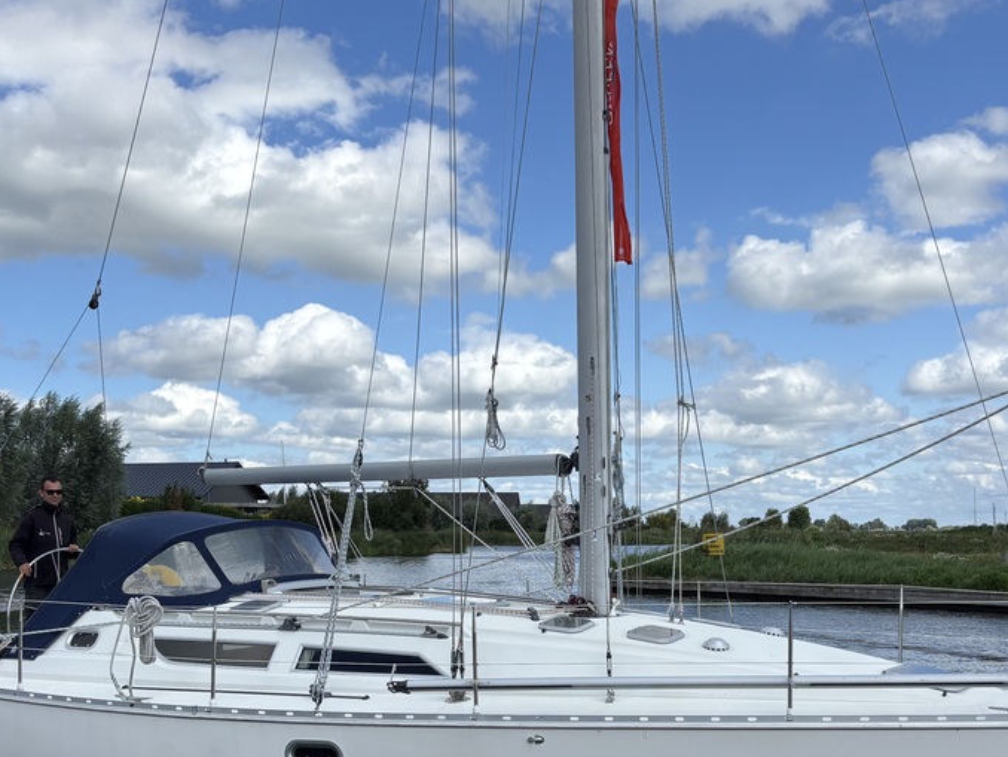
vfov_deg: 31.3
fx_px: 1340
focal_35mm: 46
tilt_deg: +0.6
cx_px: 569
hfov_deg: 41.1
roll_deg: -0.1
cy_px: 506
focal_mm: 5.96
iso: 50
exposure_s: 1/4425
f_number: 1.6
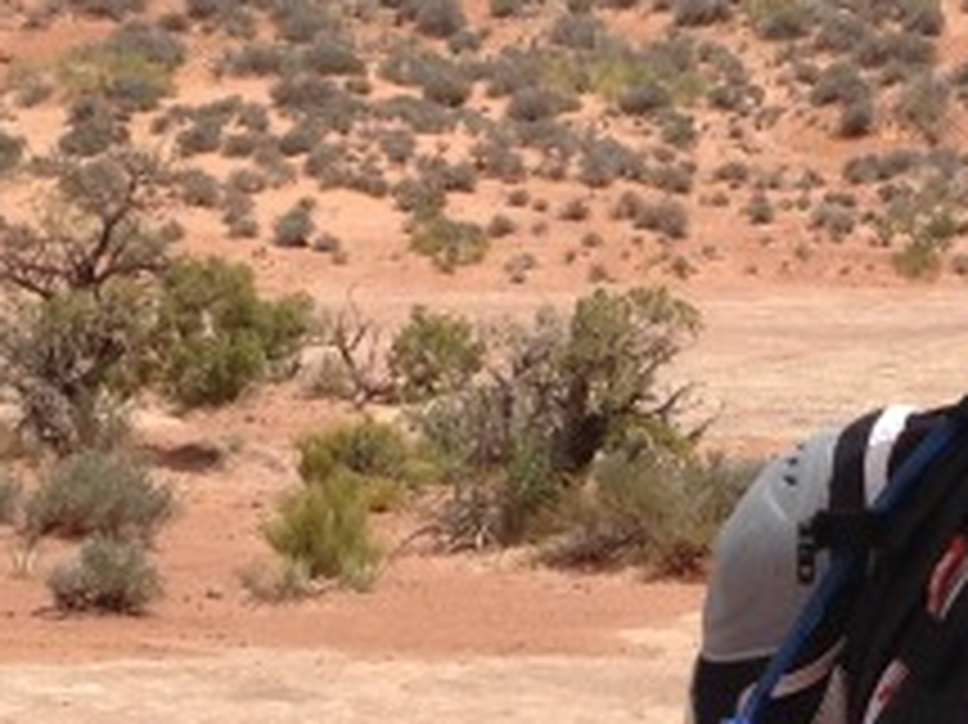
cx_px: 747
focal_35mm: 167
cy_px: 684
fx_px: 4667
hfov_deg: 11.8
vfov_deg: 8.8
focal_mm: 4.28
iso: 50
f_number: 2.4
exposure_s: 1/2123
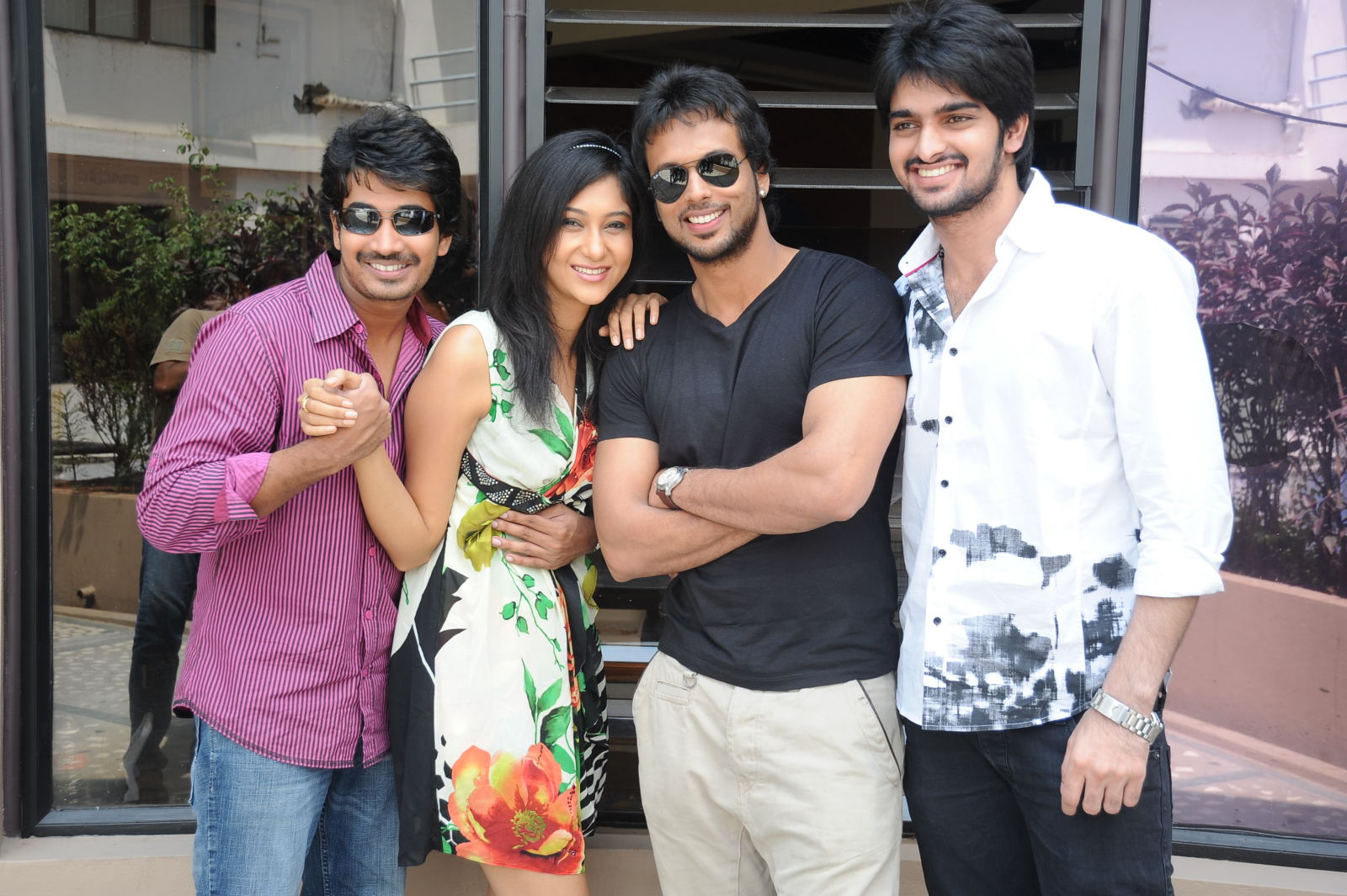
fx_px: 1795
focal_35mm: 48
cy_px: 448
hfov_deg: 41.1
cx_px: 674
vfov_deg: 28.0
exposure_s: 1/125
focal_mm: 48
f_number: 6.3
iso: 320
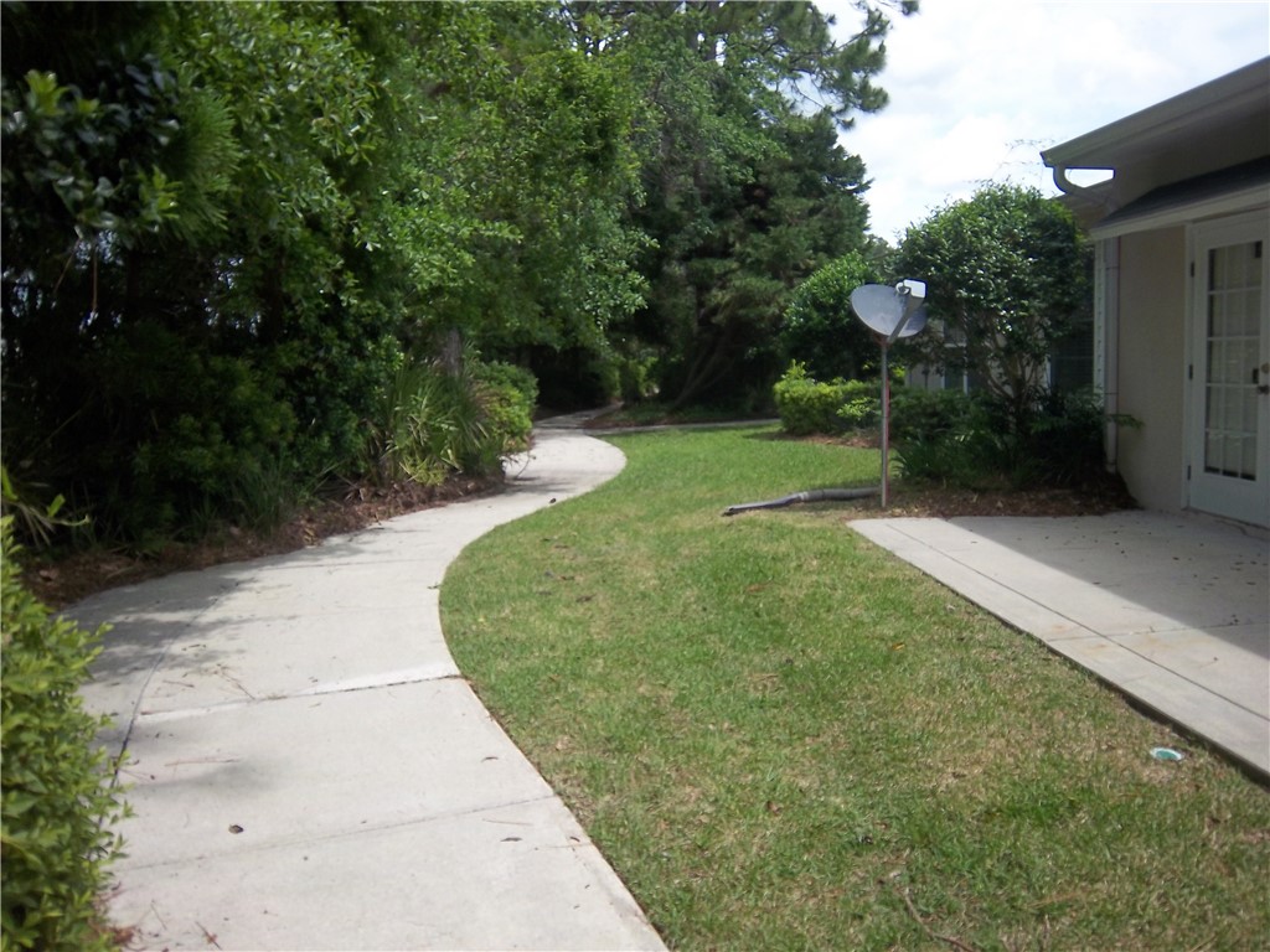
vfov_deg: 49.7
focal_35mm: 28
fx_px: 1027
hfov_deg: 63.4
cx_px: 635
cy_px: 476
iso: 64
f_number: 7.8
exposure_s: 1/100
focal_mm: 5.1
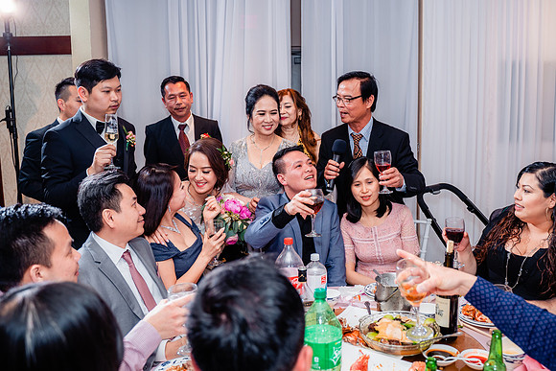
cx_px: 306
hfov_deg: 57.8
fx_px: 503
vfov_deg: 40.5
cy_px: 171
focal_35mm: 33
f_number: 3.5
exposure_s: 1/160
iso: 640
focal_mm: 28
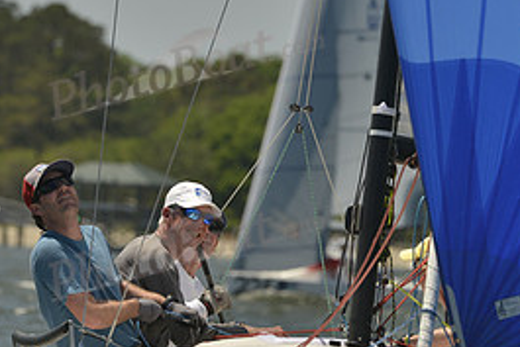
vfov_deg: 1.9
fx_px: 10434
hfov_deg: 2.9
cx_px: 428
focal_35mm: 722
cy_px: 324
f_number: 9
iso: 280
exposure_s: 1/1600
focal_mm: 330
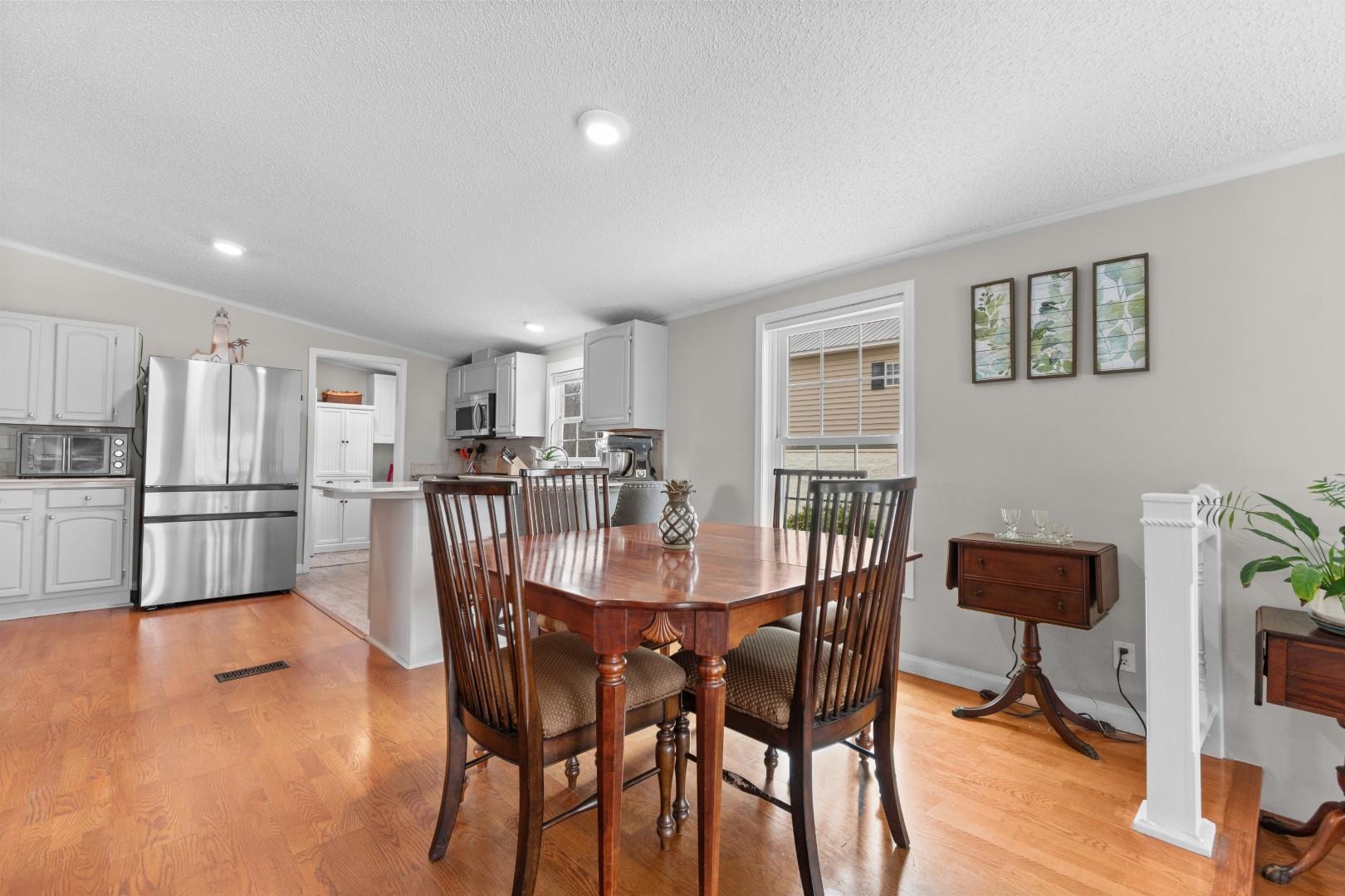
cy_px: 448
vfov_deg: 77.3
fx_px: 560
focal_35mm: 15
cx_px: 672
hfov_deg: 100.4
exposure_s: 1/10
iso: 100
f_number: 4.5
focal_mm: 10
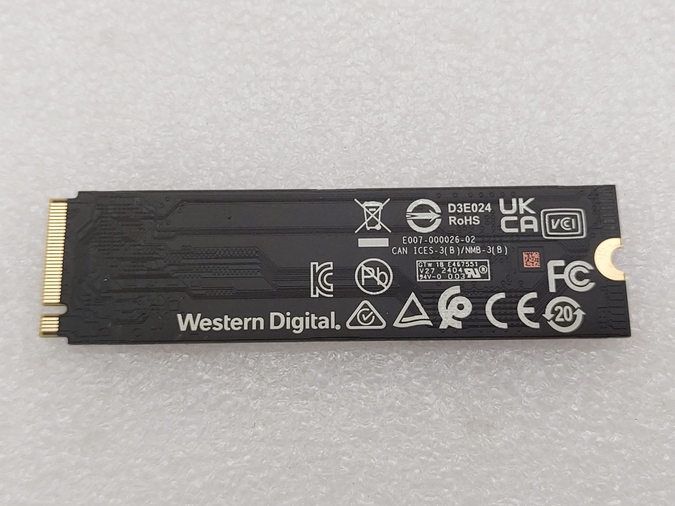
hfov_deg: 38.9
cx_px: 338
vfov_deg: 29.7
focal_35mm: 49
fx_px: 955
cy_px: 253
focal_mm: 4.36
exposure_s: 1/141
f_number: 1.8
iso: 50
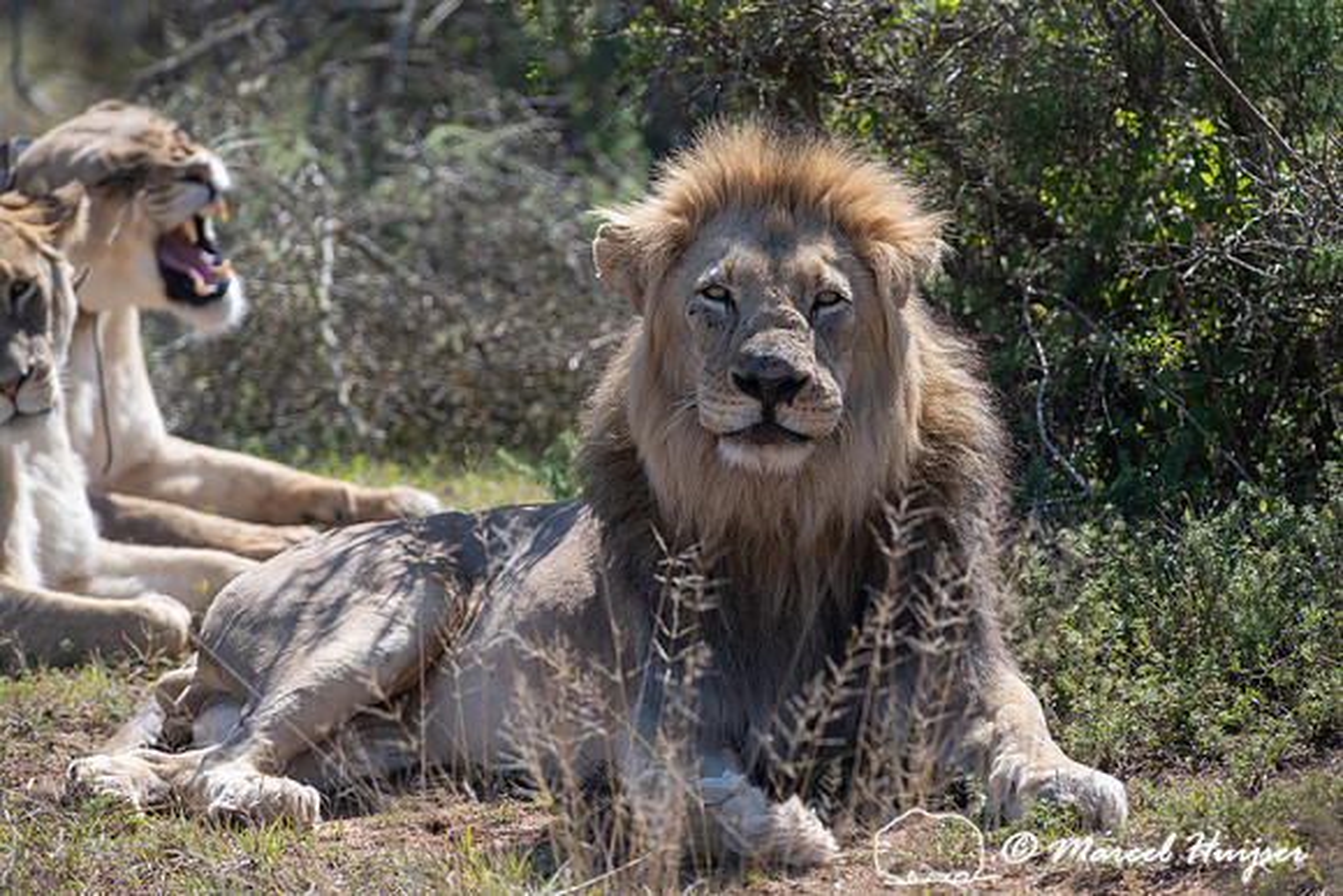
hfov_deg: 3.4
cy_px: 448
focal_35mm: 600
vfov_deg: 2.3
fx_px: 22388
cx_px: 672
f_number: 8
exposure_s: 1/1600
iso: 800
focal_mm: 600
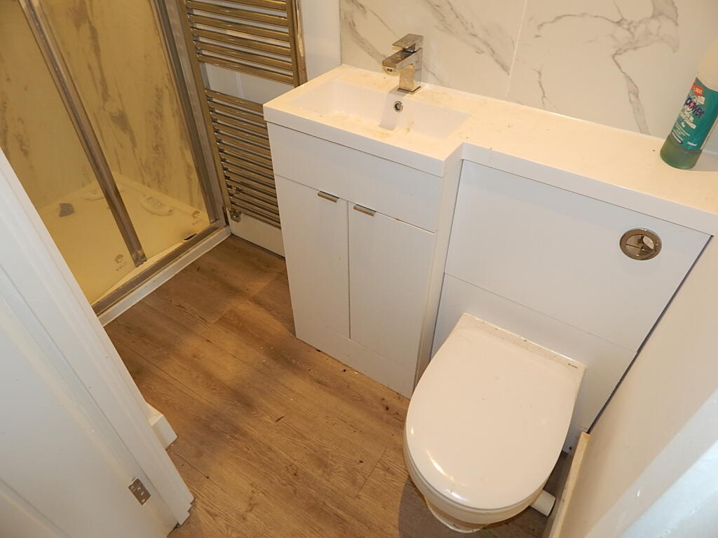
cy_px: 269
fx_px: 456
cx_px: 359
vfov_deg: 61.1
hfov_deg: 76.4
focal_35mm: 22
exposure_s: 1/30
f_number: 3
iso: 125
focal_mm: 4
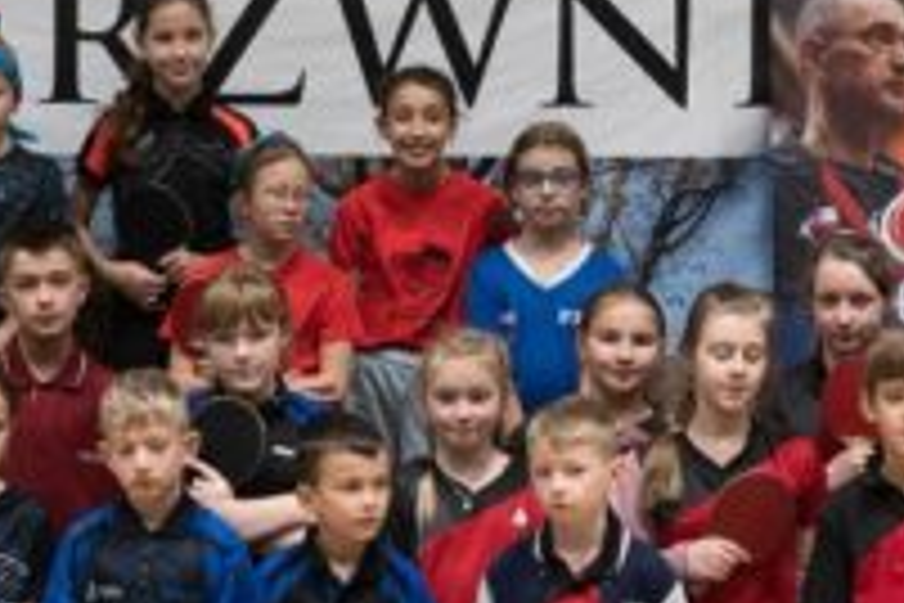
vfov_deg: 11.2
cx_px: 508
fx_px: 3063
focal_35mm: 122
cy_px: 245
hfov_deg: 16.8
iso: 640
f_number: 4.5
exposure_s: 1/100
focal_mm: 24
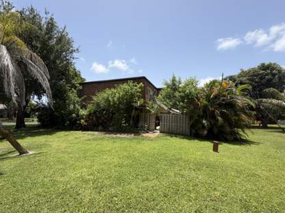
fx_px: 132
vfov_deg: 78.0
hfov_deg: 94.4
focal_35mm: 16
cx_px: 132
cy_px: 105
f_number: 2.2
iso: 25
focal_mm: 2.22
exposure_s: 1/770
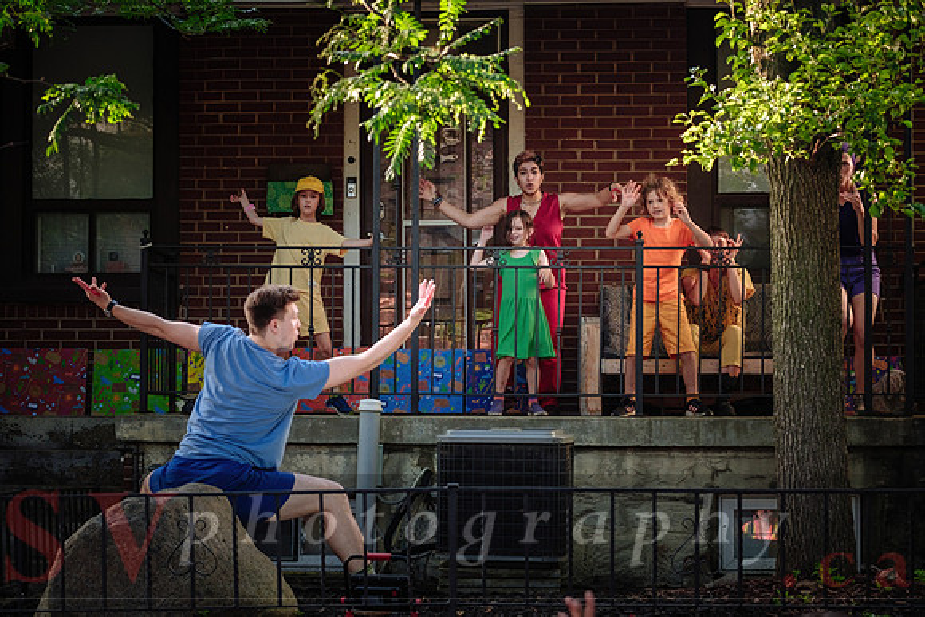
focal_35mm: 84
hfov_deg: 24.0
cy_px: 341
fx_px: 2171
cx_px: 408
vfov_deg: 16.2
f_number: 3.2
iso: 400
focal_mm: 50
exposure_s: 1/200
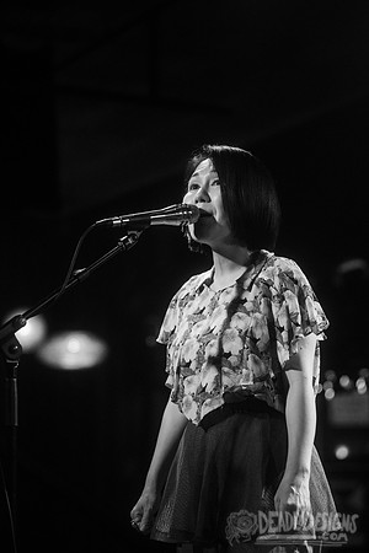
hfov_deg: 13.7
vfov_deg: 20.4
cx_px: 184
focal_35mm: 100
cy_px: 276
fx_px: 1537
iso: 2500
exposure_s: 1/160
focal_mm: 100
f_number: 3.2
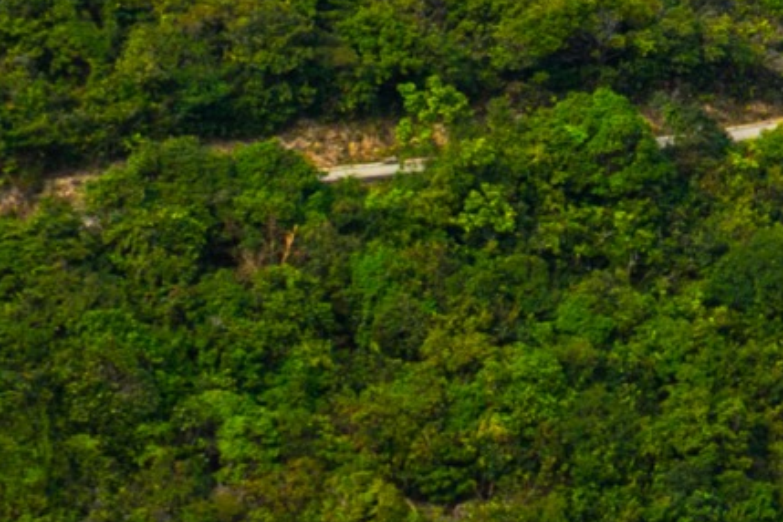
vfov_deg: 4.5
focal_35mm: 294
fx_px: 6390
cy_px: -913
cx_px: 2130
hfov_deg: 6.5
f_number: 6.7
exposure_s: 1/350
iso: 80
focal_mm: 35
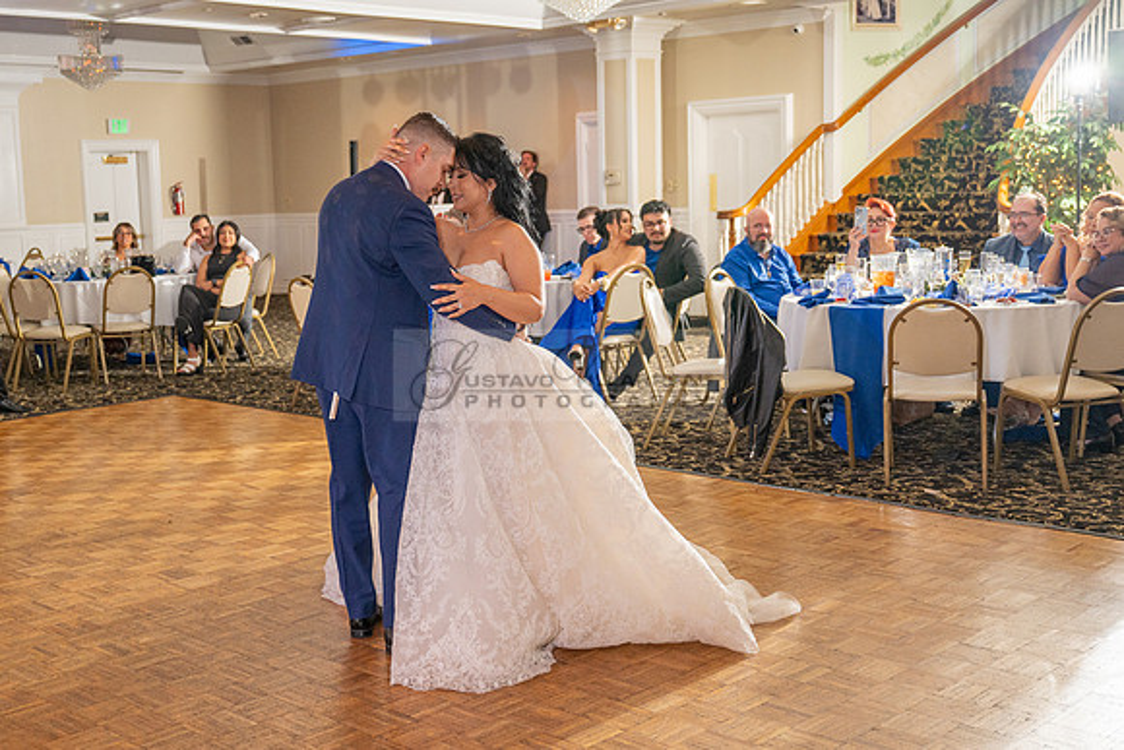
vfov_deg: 30.0
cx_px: 434
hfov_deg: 43.5
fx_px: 1399
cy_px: 366
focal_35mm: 45
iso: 640
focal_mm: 36
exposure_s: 1/160
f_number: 3.2
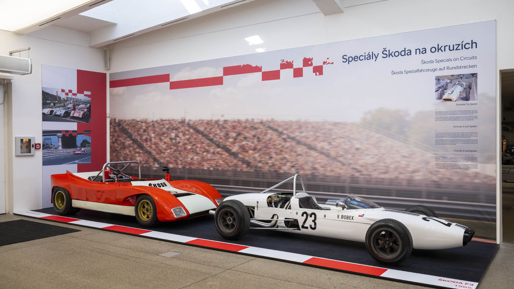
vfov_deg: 36.1
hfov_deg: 60.2
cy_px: 139
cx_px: 259
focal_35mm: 33
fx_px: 443
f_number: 6.3
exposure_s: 1/80
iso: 500
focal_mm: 30.5
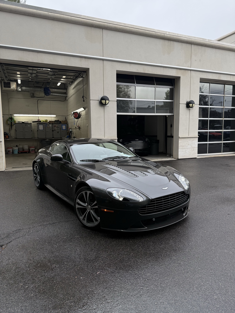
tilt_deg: -5.6
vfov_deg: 71.6
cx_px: 118
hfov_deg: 56.8
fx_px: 217
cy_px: 156
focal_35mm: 24
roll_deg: +1.5
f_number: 1.78
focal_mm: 6.76
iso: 100
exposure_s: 1/637
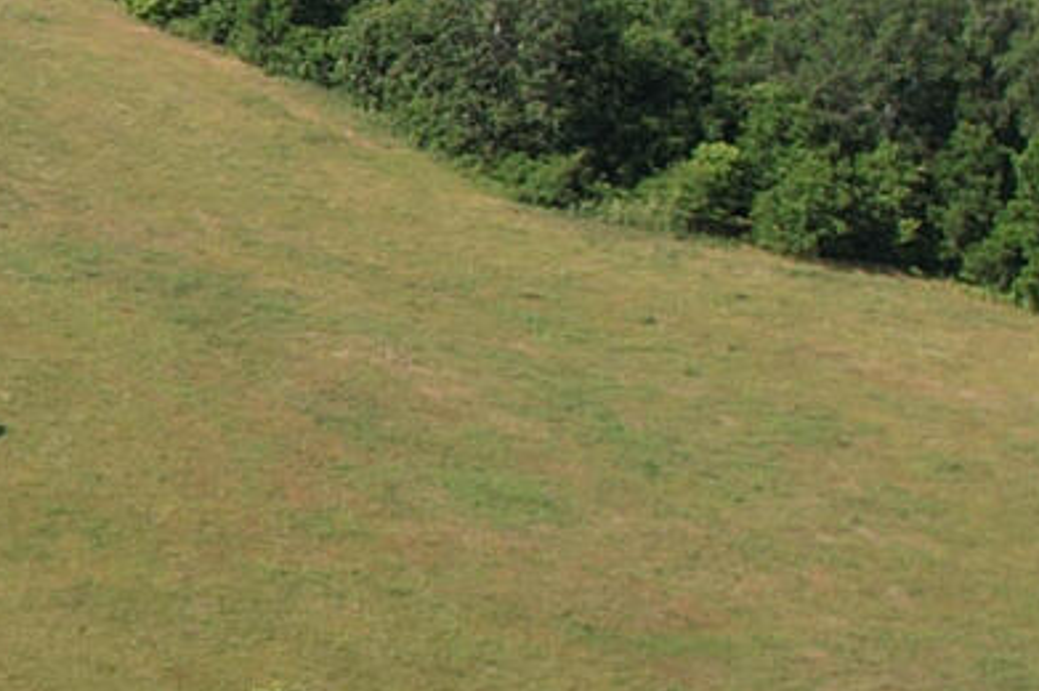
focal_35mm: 169
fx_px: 4873
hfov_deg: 9.7
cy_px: 274
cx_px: -1958
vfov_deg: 8.1
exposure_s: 1/1600
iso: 110
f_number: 2.8
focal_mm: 8.38
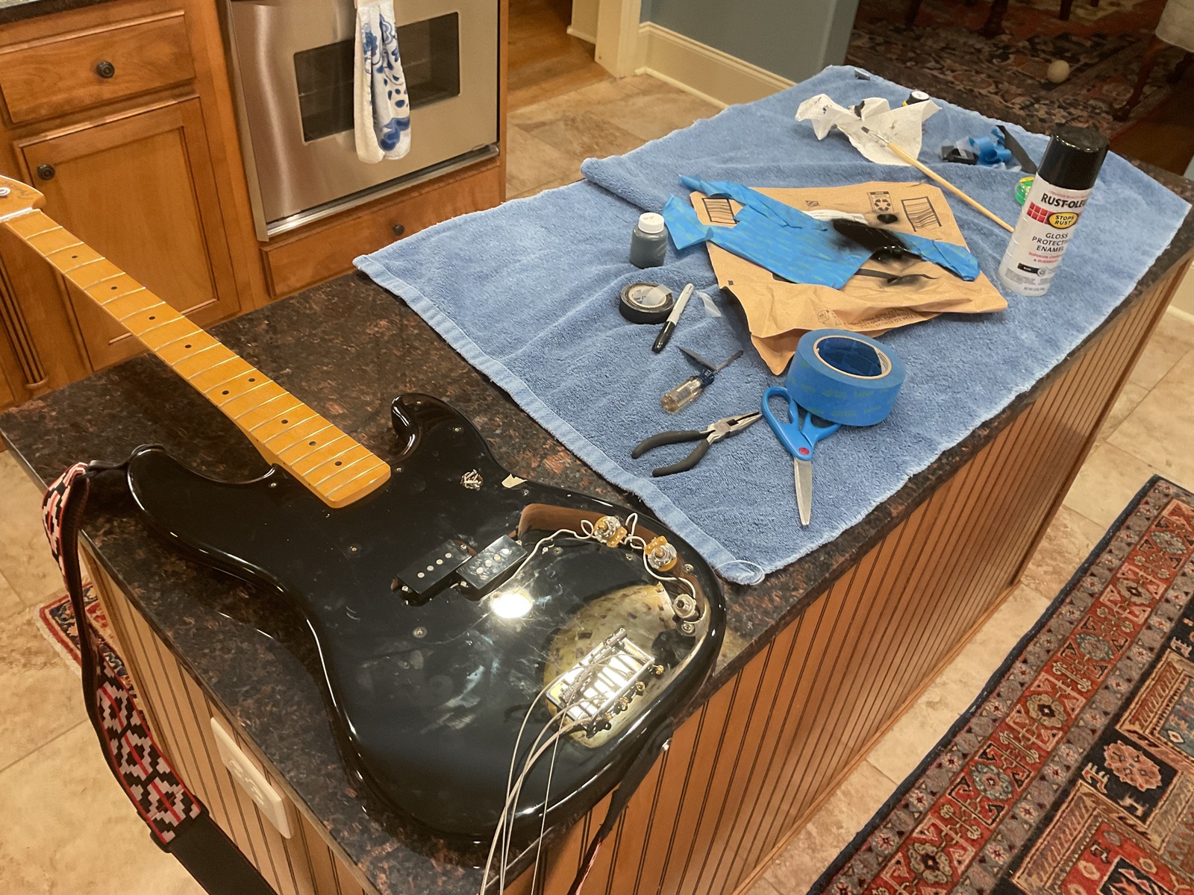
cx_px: 597
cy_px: 448
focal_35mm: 29
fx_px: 1000
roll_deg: -7.4
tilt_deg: -40.4
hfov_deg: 61.7
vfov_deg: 48.2
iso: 125
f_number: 1.8
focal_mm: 3
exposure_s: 1/60
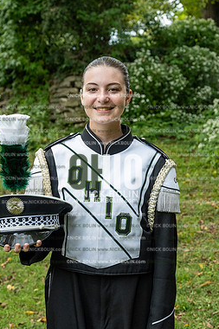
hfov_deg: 21.2
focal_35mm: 64
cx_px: 106
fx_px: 584
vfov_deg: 31.4
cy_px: 178
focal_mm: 54
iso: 1000
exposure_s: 1/640
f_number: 5.6
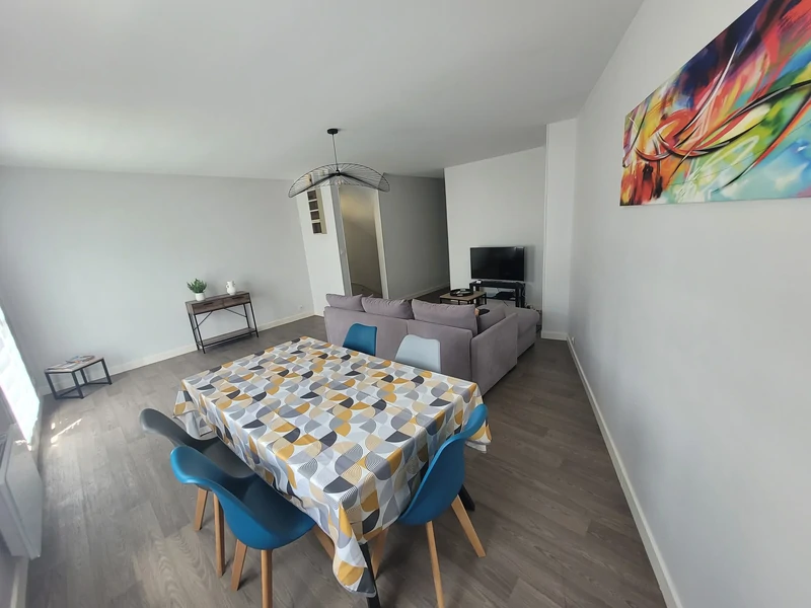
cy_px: 304
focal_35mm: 13
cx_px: 406
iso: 100
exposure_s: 1/50
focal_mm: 1.74
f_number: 2.2
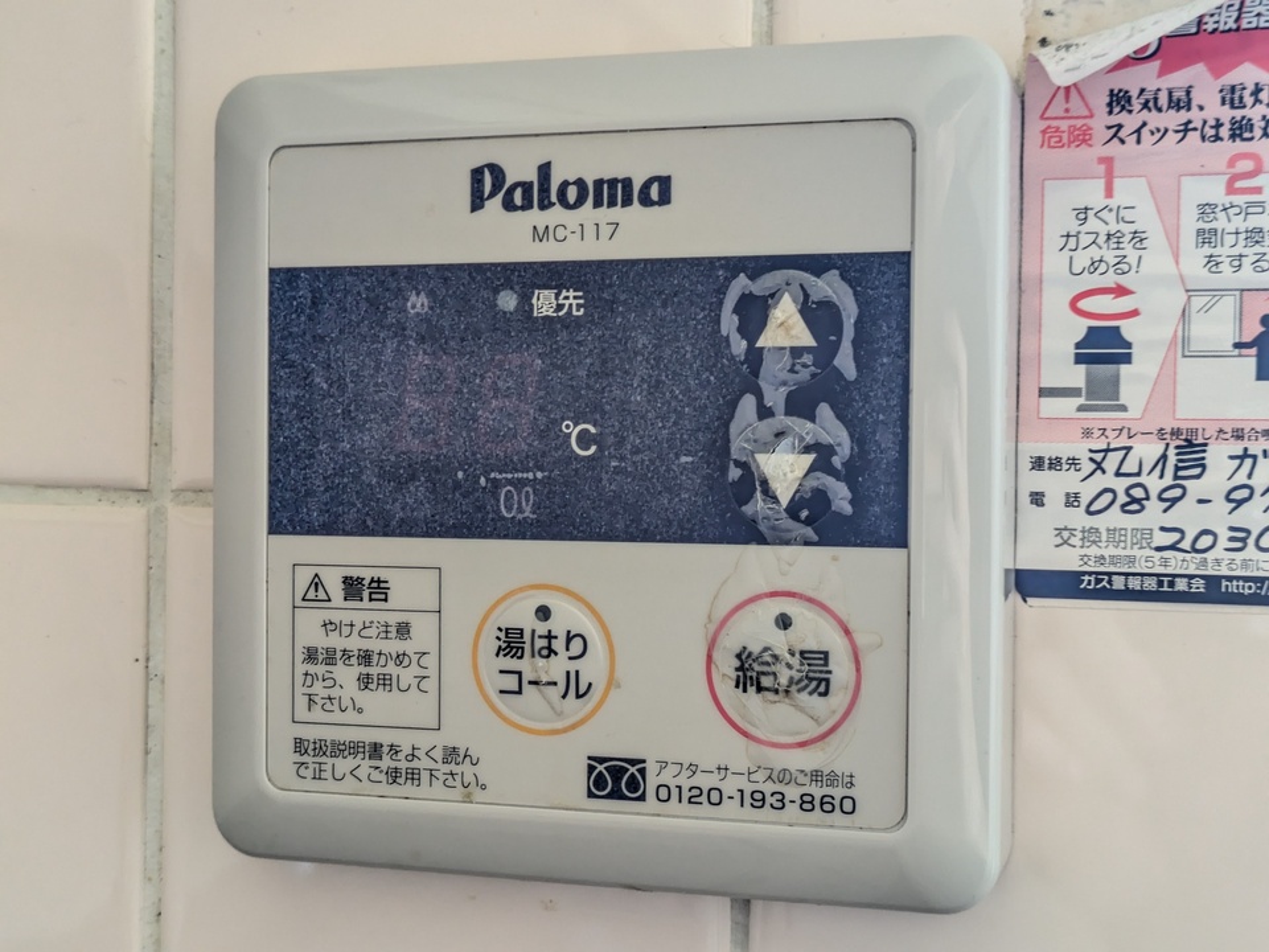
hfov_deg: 37.5
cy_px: 476
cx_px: 634
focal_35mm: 51
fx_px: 1870
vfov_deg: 28.6
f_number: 1.89
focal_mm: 5.43
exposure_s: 1/40
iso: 157
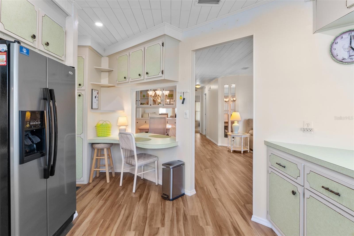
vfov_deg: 64.4
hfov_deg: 86.8
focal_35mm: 19
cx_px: 177
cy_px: 118
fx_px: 187
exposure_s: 1/5
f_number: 8
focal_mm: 12.7
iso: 250
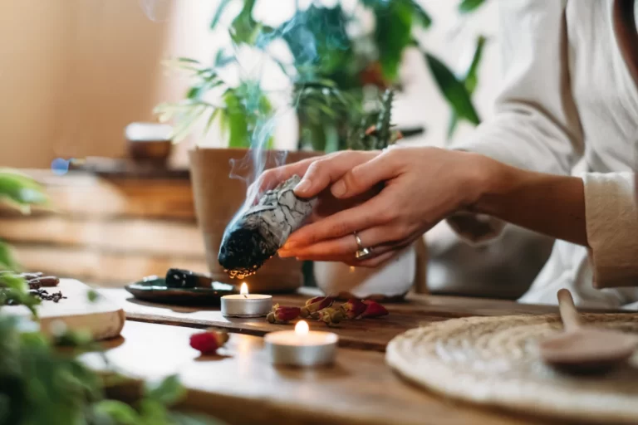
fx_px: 939
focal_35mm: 53
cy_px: 212
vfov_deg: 25.5
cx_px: 319
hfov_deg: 37.5
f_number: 2.2
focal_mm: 35
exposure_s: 1/160
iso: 1000
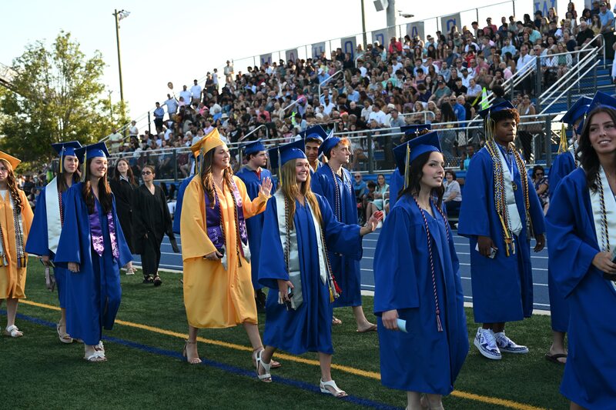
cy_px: 205
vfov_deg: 27.0
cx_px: 308
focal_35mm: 50
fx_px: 855
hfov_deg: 39.6
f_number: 5
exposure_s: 1/500
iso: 450
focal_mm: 50
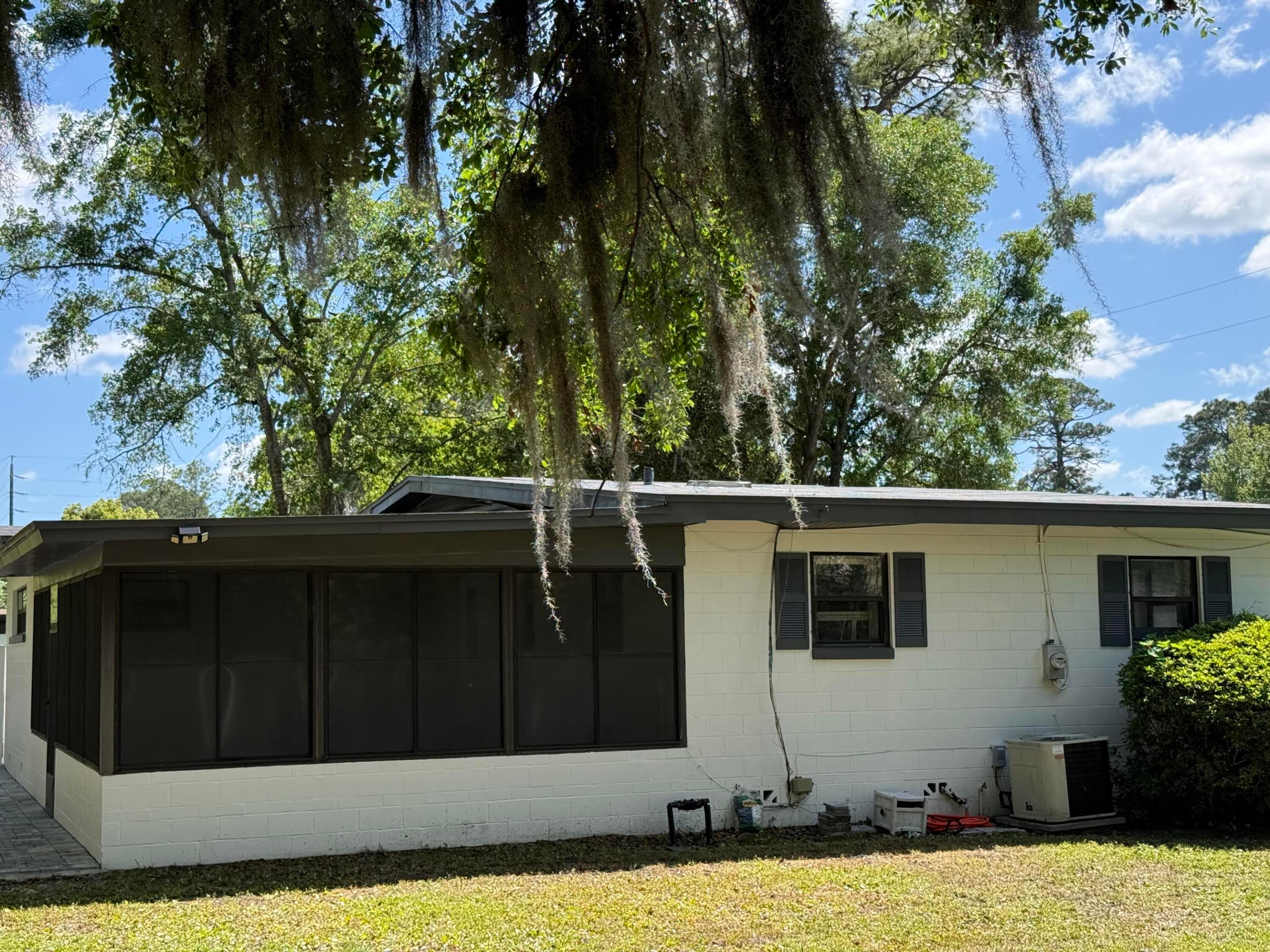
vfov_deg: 30.3
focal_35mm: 48
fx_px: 1761
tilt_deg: +5.5
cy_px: 476
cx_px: 635
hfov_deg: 39.7
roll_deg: +0.9
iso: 100
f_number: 1.78
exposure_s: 1/1931
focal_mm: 6.76
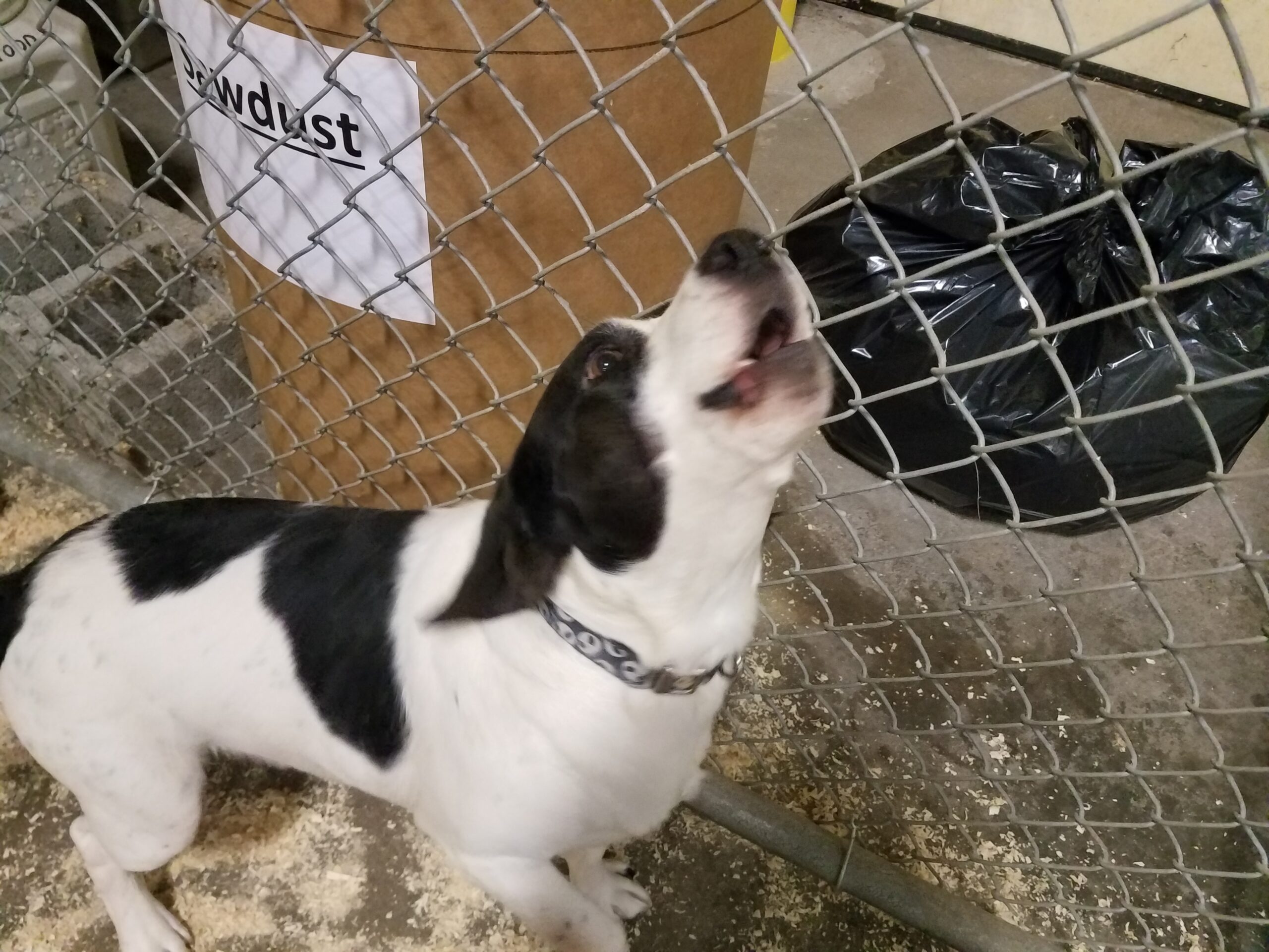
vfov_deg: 53.1
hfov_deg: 67.3
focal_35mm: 26
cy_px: 476
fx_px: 953
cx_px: 634
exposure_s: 1/60
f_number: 1.7
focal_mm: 4.2
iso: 500
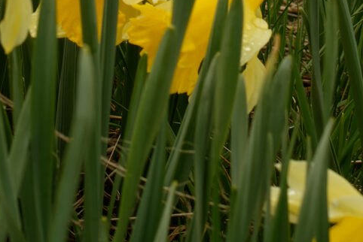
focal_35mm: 279
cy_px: -269
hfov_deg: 7.2
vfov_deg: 4.8
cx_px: -288
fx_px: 2811
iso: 200
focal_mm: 35
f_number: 8
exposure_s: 1/500
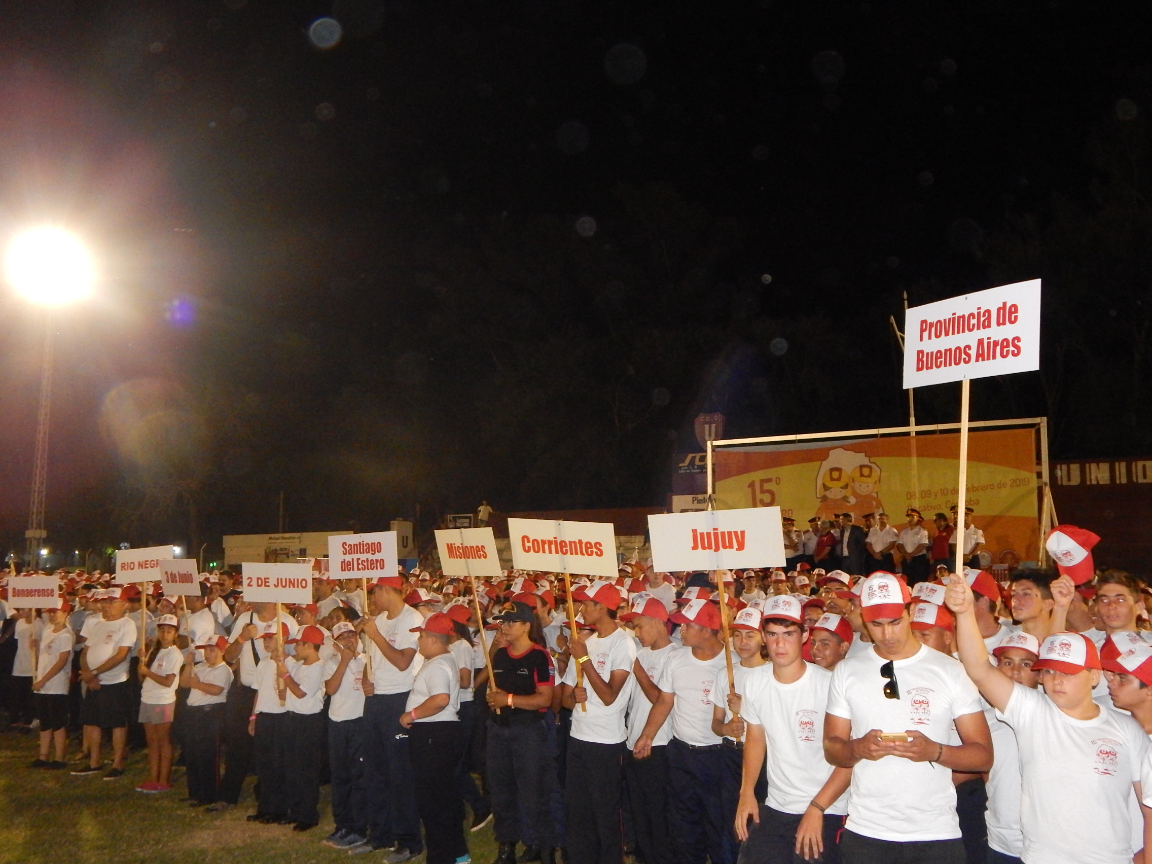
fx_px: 1131
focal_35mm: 34
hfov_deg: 54.0
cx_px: 576
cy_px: 432
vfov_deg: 41.8
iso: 800
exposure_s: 1/30
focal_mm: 6.1
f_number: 3.3
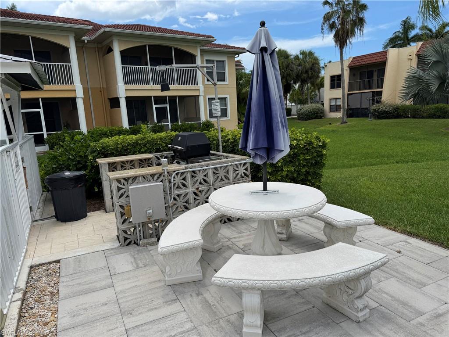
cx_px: 224
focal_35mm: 24
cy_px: 168
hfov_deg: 71.6
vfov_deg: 56.8
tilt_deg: -11.0
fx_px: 311
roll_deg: +3.3
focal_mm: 6.76
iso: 80
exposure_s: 1/6410
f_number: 1.78
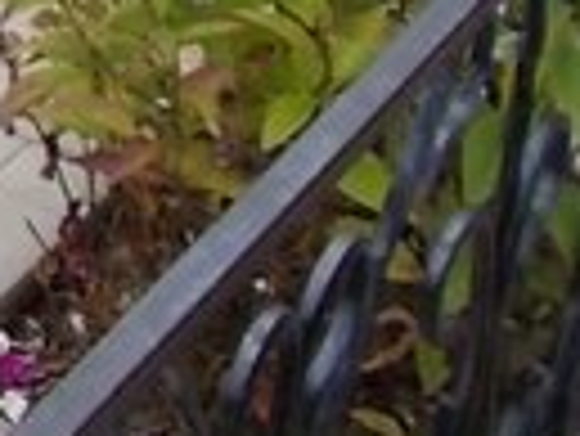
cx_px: -881
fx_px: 2700
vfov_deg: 8.3
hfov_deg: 10.3
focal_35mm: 161
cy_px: -670
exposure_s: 1/400
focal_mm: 4.6
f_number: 3.2
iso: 80
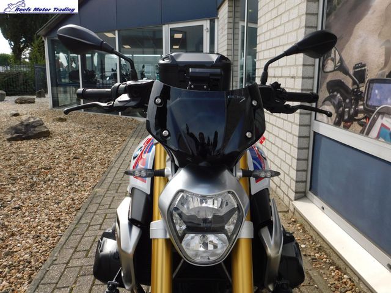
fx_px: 339
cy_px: 146
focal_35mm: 30
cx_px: 196
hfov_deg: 60.0
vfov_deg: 46.8
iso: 125
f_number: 3.2
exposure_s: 1/640
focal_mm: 5.3
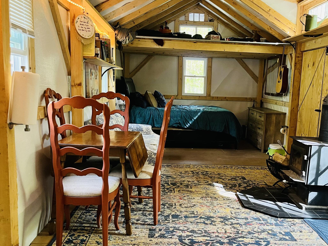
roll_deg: -1.8
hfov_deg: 48.6
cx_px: 201
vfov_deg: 37.6
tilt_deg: -11.4
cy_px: 142
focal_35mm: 38
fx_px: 360
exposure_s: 1/60
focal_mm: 5.1
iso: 320
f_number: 1.6
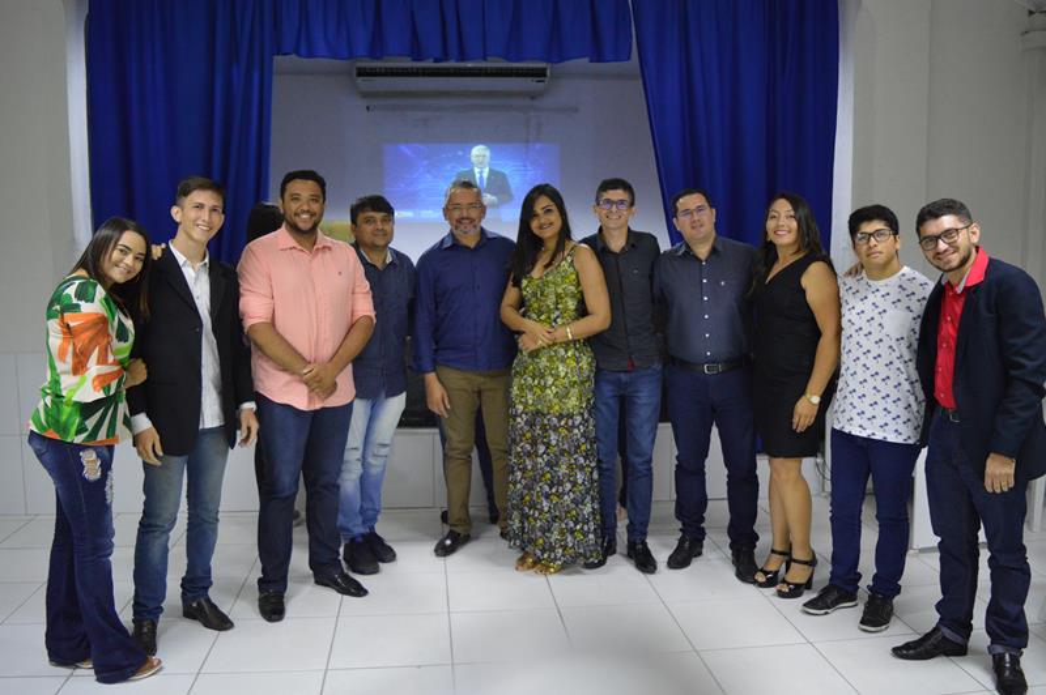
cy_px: 348
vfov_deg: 43.5
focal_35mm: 30
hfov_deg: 62.0
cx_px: 523
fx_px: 871
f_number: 3.5
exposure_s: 1/60
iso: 2200
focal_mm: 20
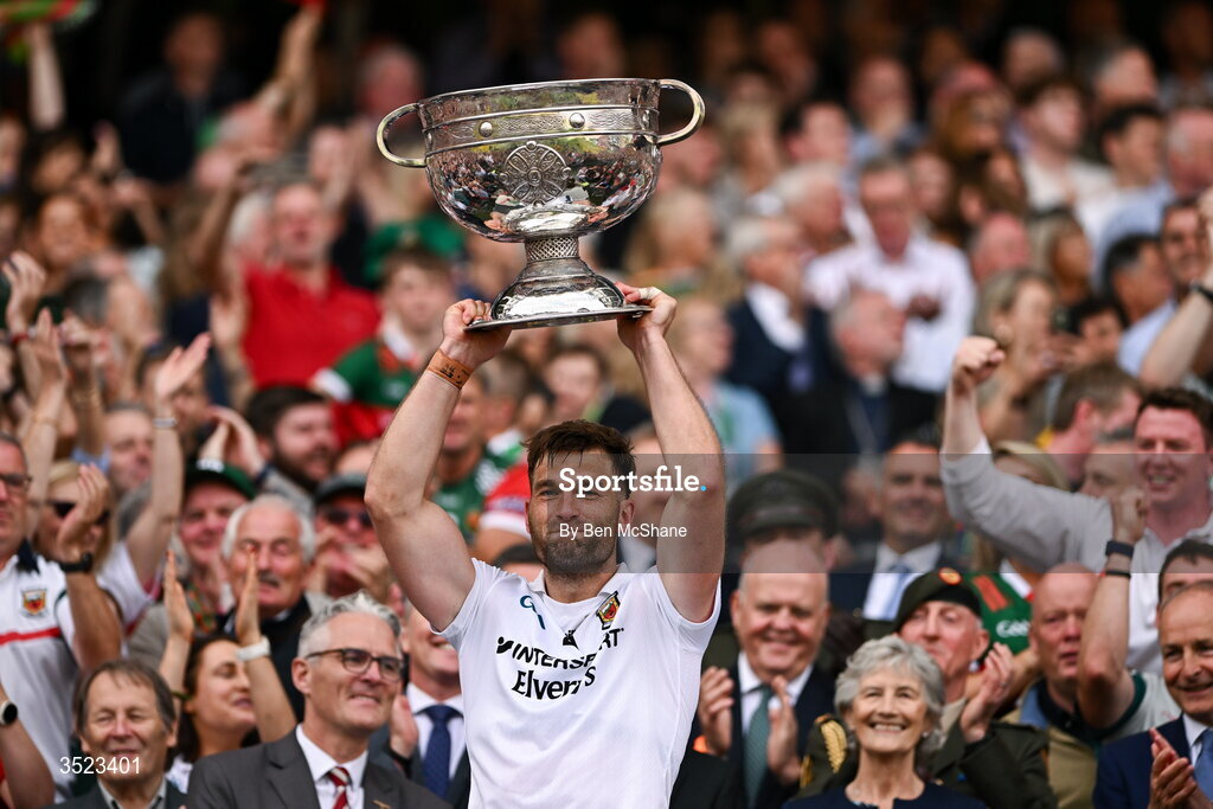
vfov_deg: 4.6
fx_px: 10109
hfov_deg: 6.9
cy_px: 404
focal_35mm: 300
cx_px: 606
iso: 400
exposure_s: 1/2500
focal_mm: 300
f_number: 2.8
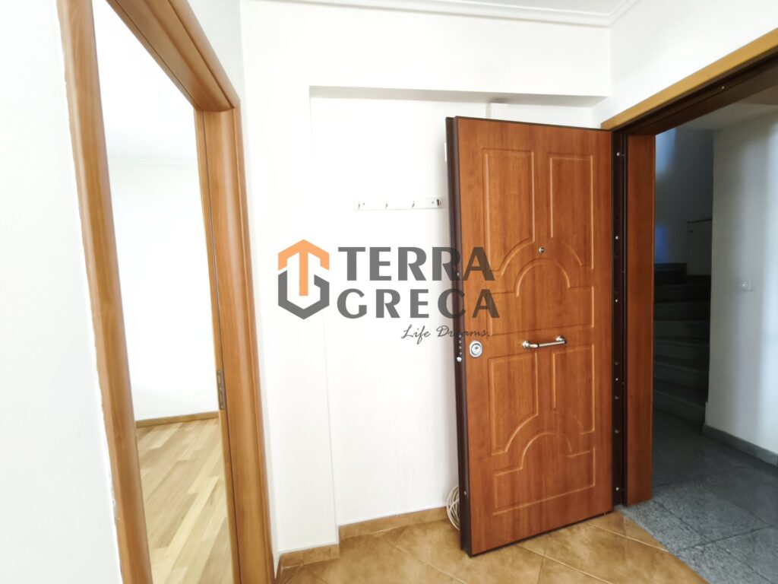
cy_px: 292
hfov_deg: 98.2
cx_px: 389
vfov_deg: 81.7
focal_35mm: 15
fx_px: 337
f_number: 2.2
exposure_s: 1/14.3
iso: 2000
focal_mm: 1.91
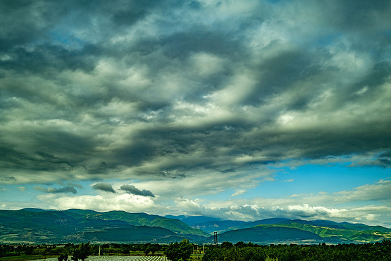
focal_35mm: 27
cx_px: 195
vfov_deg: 47.6
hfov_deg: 66.9
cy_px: 131
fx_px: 296
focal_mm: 18.2
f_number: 4.5
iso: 160
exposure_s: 1/400
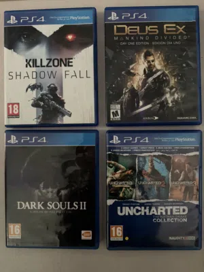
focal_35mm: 24
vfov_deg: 71.6
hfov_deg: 56.8
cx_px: 102
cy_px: 136
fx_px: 189
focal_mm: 6.76
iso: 800
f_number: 1.78
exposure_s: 1/25
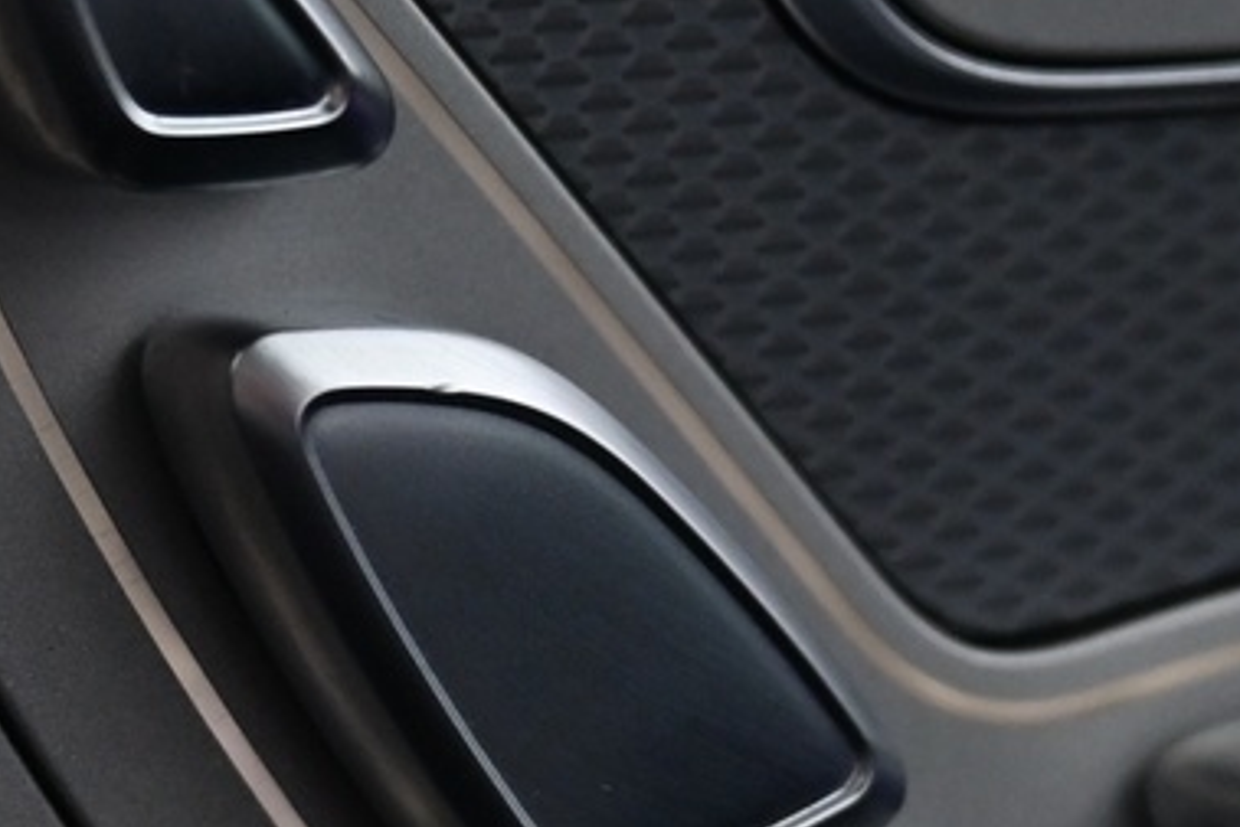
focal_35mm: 125
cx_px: 288
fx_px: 4309
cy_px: 794
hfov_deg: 16.3
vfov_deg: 10.9
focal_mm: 19.5
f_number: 3.8
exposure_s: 1/30
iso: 1250
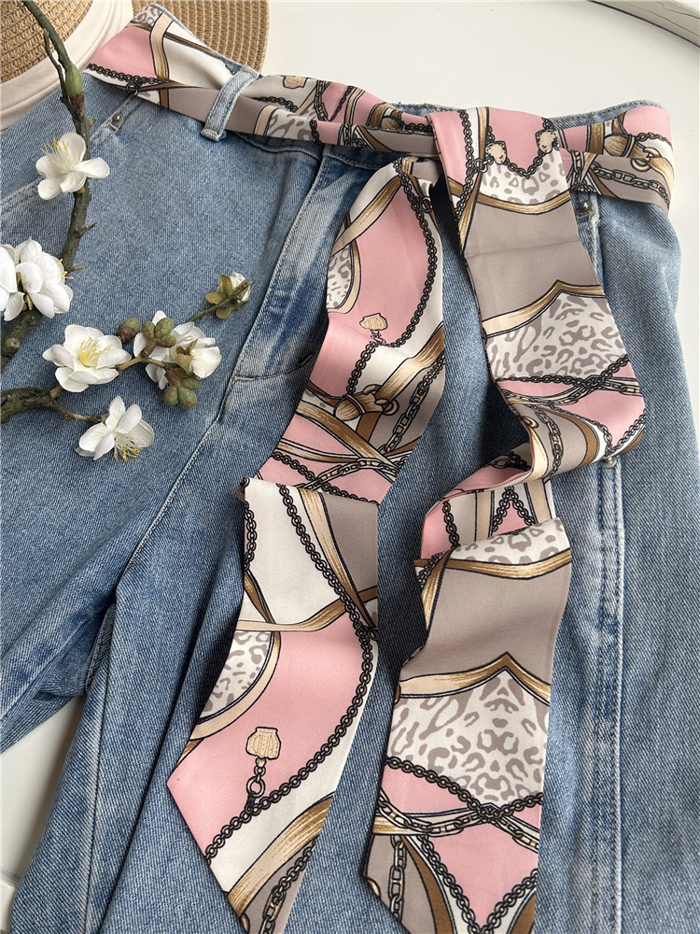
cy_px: 467
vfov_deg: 67.3
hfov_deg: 53.1
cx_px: 350
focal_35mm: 26
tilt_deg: -59.8
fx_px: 701
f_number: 1.5
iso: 64
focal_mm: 5.7
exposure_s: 1/100
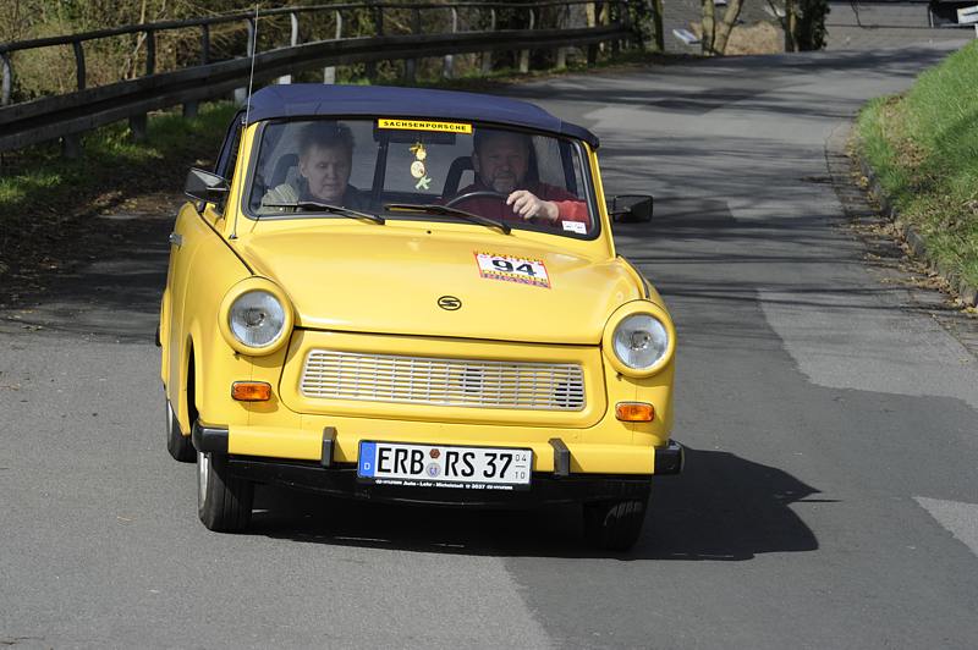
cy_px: 325
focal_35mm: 175
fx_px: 4750
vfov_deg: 7.8
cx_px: 489
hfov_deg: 11.8
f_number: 11
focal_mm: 175
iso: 320
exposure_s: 1/320
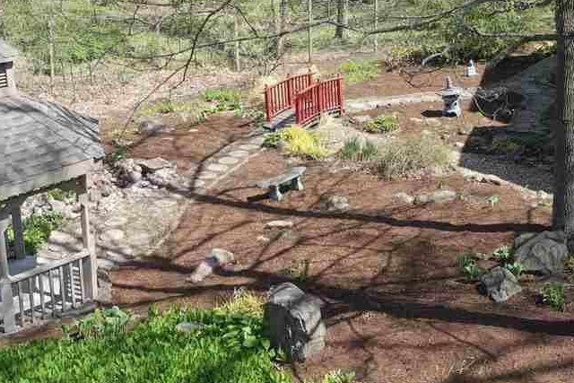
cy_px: 83
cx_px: 320
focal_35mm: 56
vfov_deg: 23.9
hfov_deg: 35.6
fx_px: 893
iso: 100
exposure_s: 1/240
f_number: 5
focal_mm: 10.26
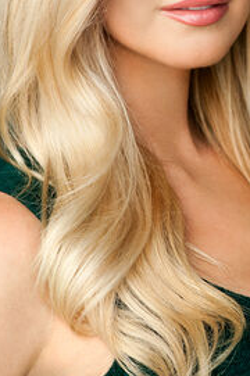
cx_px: 222
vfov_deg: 8.4
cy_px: 193
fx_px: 2558
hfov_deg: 5.6
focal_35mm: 245
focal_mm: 105
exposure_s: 1/200
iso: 200
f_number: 5.6
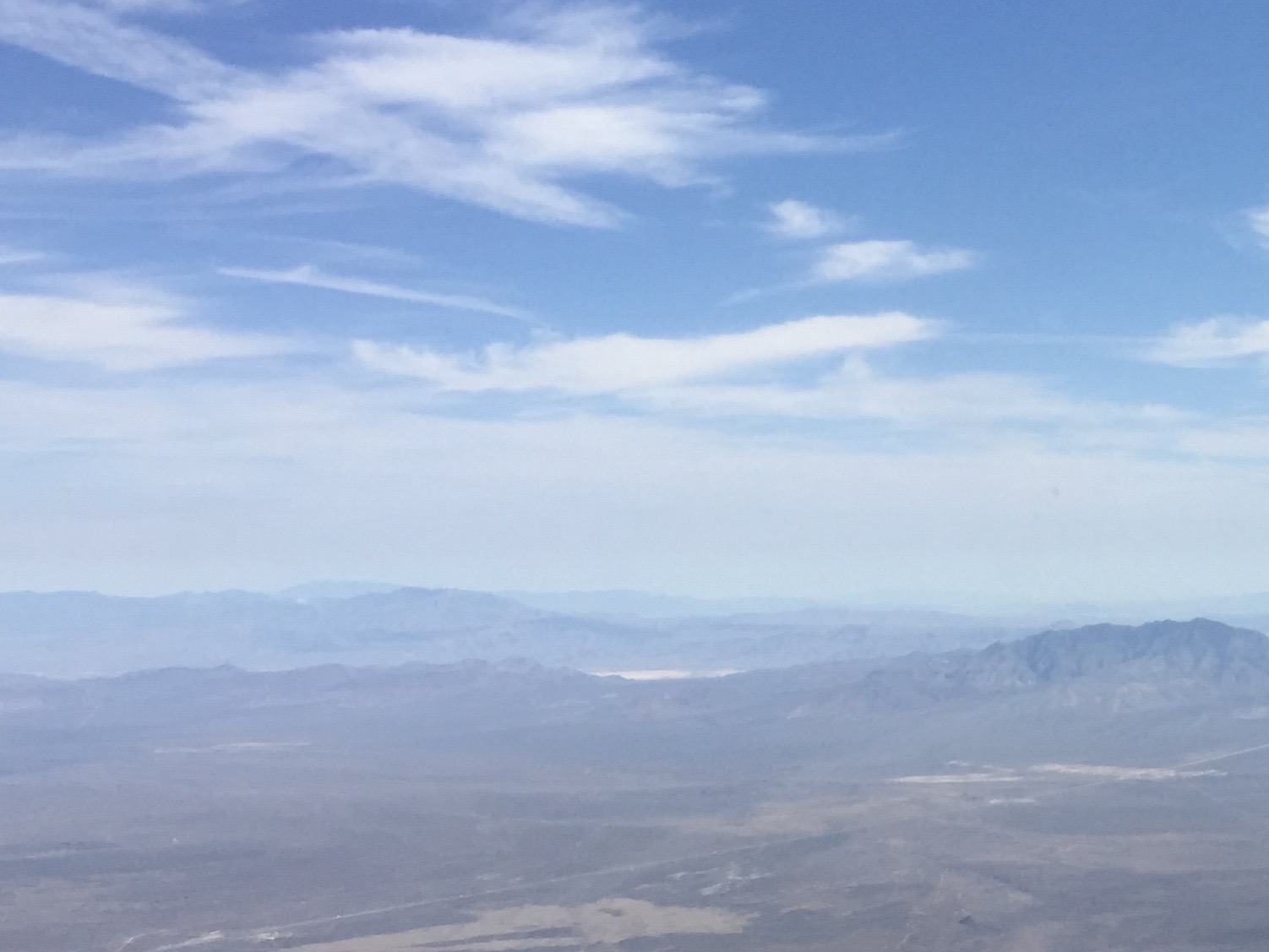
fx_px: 2310
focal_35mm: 63
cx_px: 1304
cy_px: 388
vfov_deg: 23.3
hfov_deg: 28.6
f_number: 2.2
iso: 32
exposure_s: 1/2326
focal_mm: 4.15
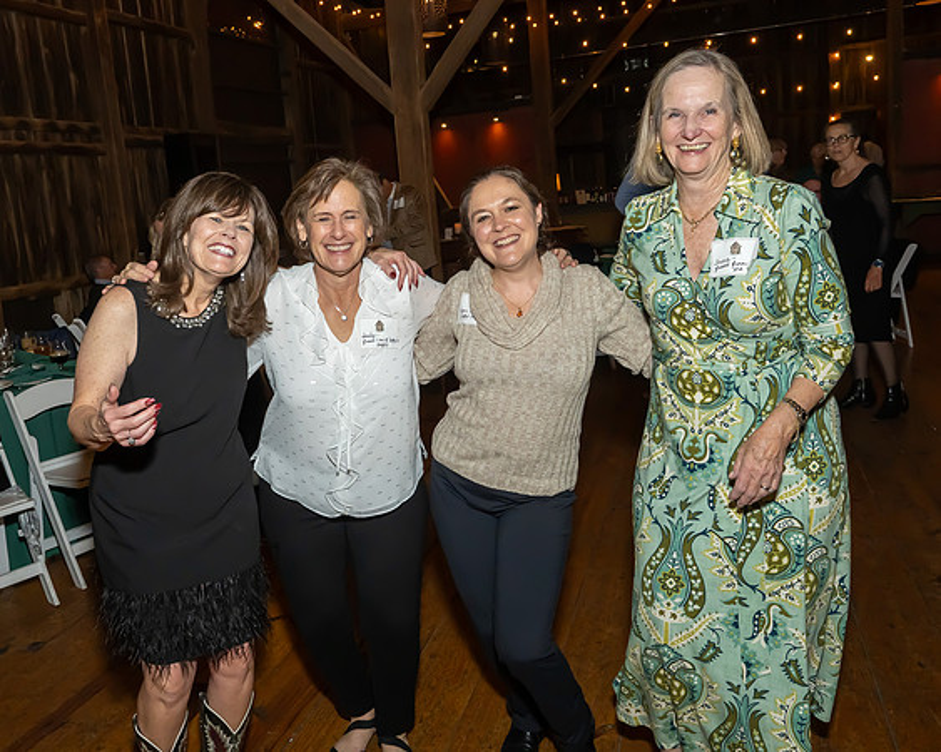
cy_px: 347
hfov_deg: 57.8
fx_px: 845
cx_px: 383
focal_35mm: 30
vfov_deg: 47.9
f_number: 7.1
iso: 640
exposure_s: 1/250
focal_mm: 17
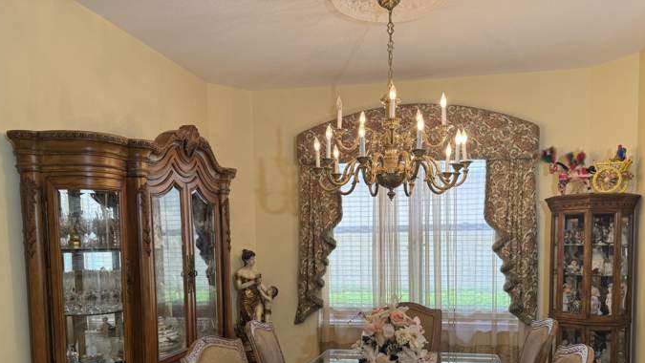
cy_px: 286
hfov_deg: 62.5
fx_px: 530
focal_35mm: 31
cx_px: 356
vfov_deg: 36.6
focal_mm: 6.76
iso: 125
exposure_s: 1/60
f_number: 1.78
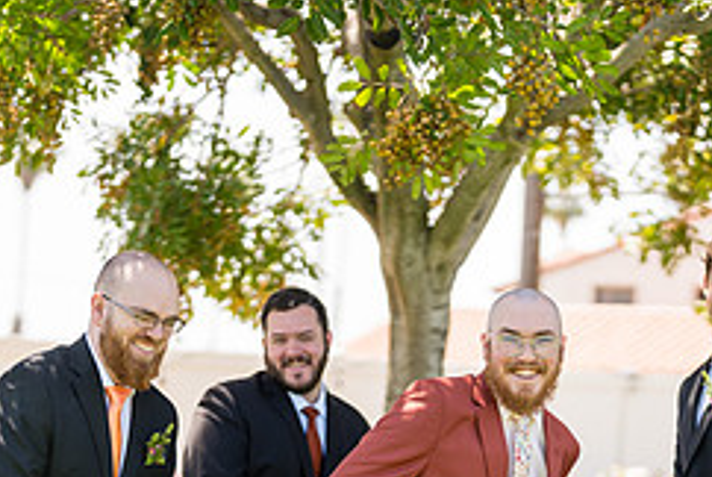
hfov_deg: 16.1
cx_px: 469
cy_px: 553
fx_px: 2515
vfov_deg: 10.7
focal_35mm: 127
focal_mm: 50
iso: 100
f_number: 1.2
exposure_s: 1/2500
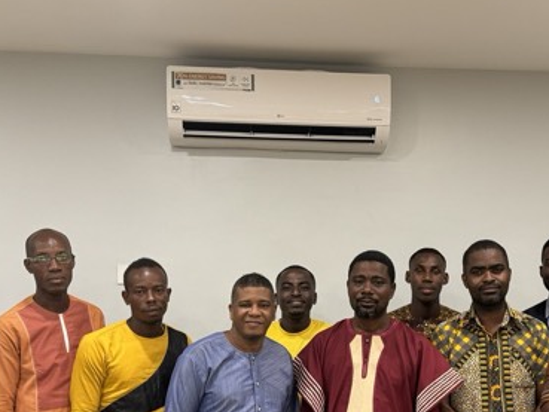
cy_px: 335
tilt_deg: -2.8
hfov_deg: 36.6
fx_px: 825
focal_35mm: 52
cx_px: 341
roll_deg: -0.4
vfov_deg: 27.4
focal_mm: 6.76
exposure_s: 1/50
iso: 200
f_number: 1.78
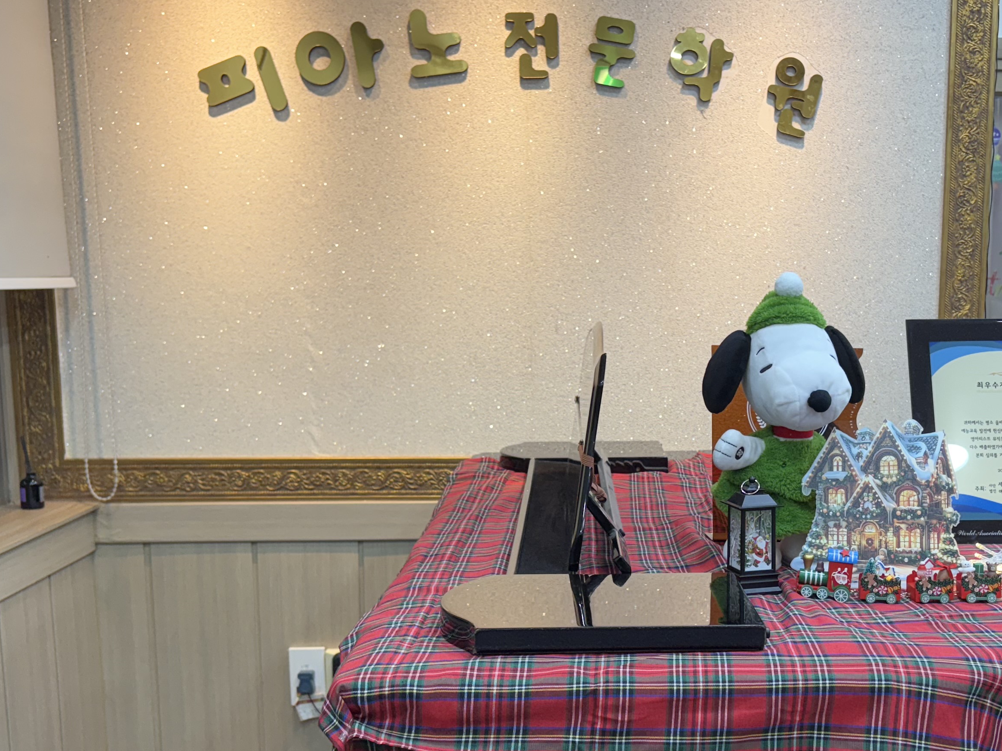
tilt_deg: -8.8
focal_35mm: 45
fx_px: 1302
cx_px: 635
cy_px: 477
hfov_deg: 41.7
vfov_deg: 32.0
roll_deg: +0.6
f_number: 1.6
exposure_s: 1/120
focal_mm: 5.96
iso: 80
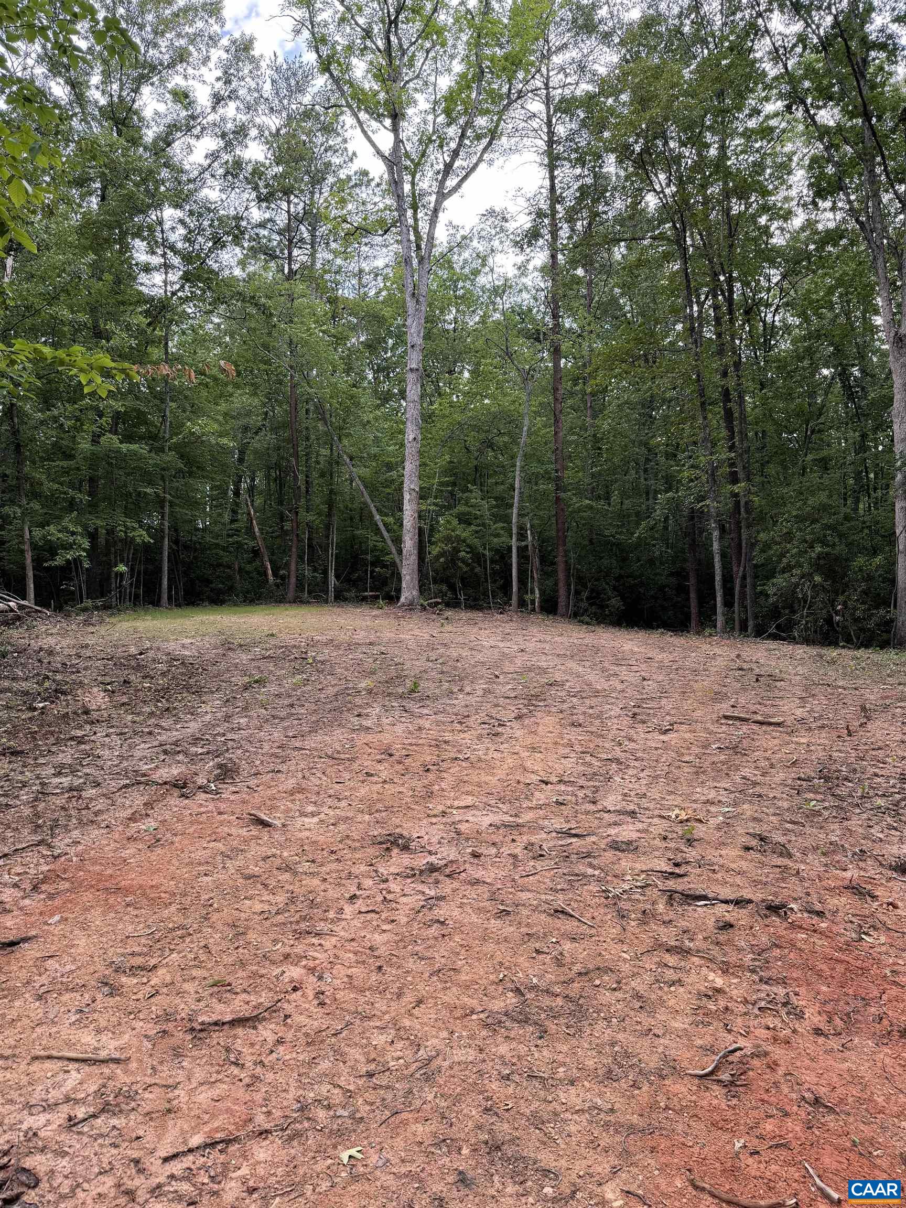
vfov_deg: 71.6
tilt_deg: +1.1
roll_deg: -1.3
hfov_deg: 56.8
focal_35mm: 24
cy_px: 604
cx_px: 453
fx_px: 838
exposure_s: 1/175
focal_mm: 6.76
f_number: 1.78
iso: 80
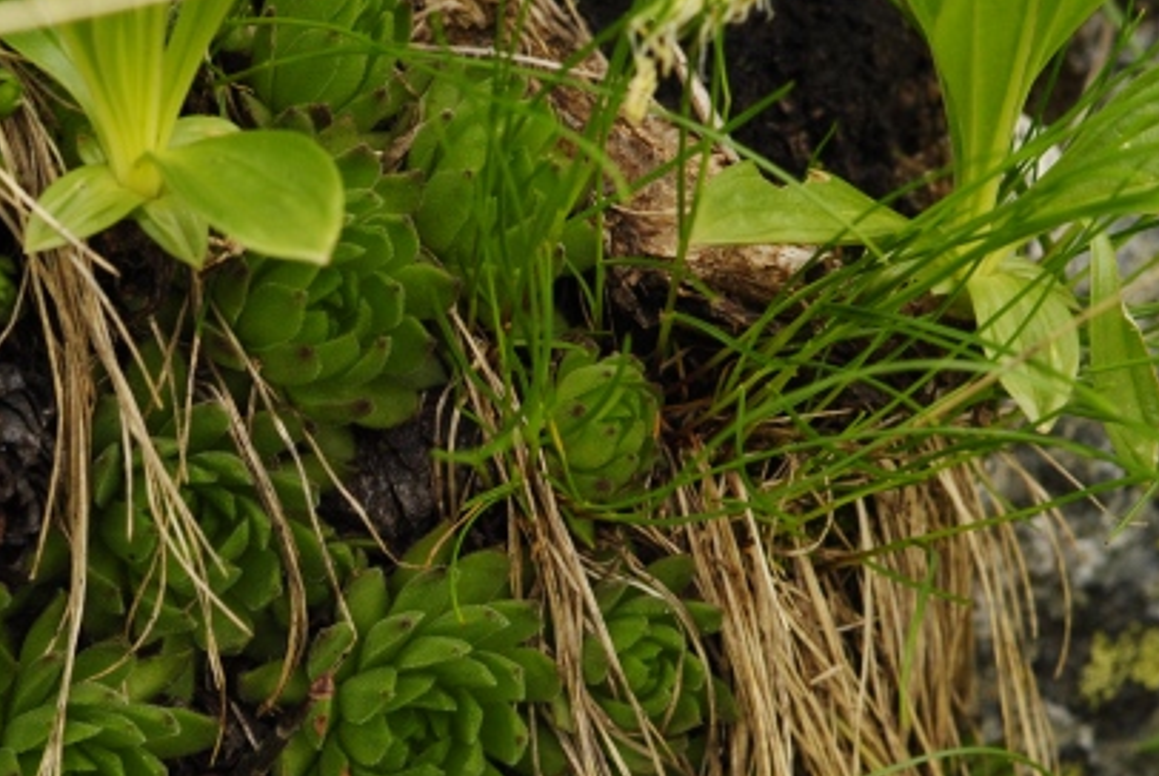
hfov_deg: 8.2
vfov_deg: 5.5
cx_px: 260
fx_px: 8092
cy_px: 725
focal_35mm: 251
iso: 400
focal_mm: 85
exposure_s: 1/250
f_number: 8
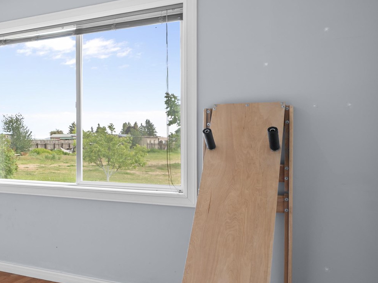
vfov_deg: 34.3
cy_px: 138
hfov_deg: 36.1
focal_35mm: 42
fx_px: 458
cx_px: -63
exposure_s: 1/1.67
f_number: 8
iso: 100
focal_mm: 14
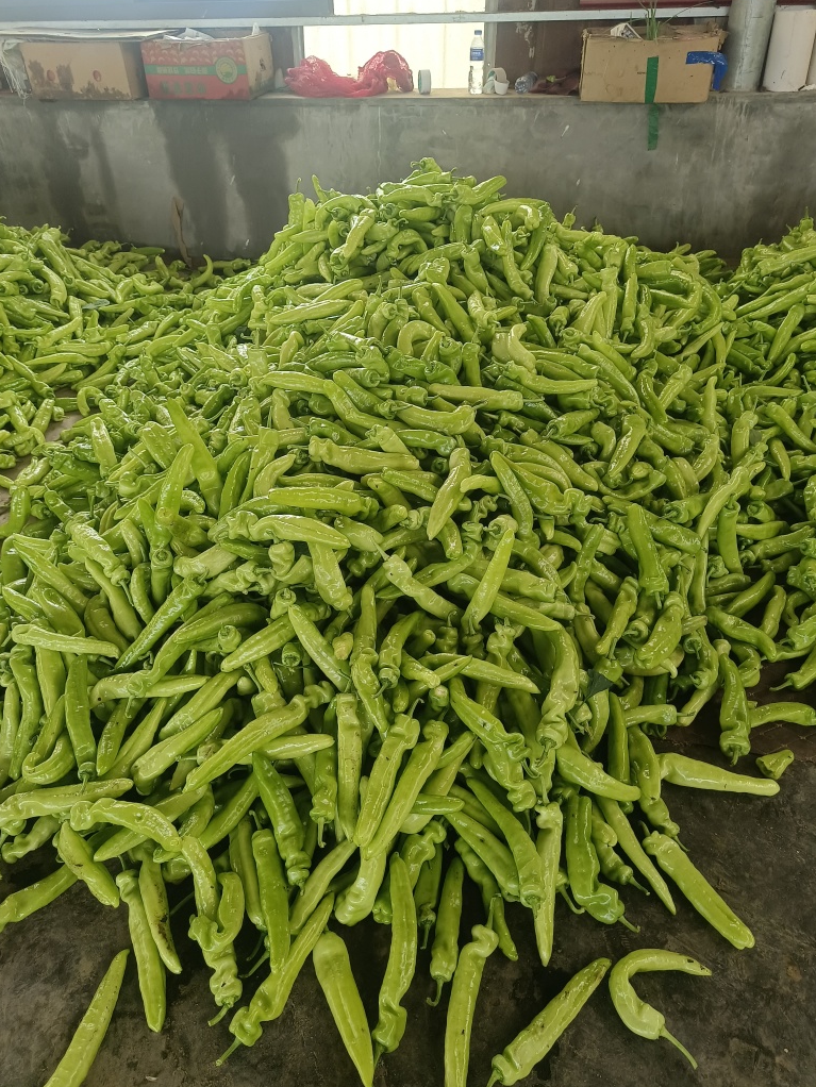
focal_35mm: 24
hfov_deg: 56.8
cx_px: 404
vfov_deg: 71.6
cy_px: 558
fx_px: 754
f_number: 1.88
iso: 646
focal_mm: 5.59
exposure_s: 1/100
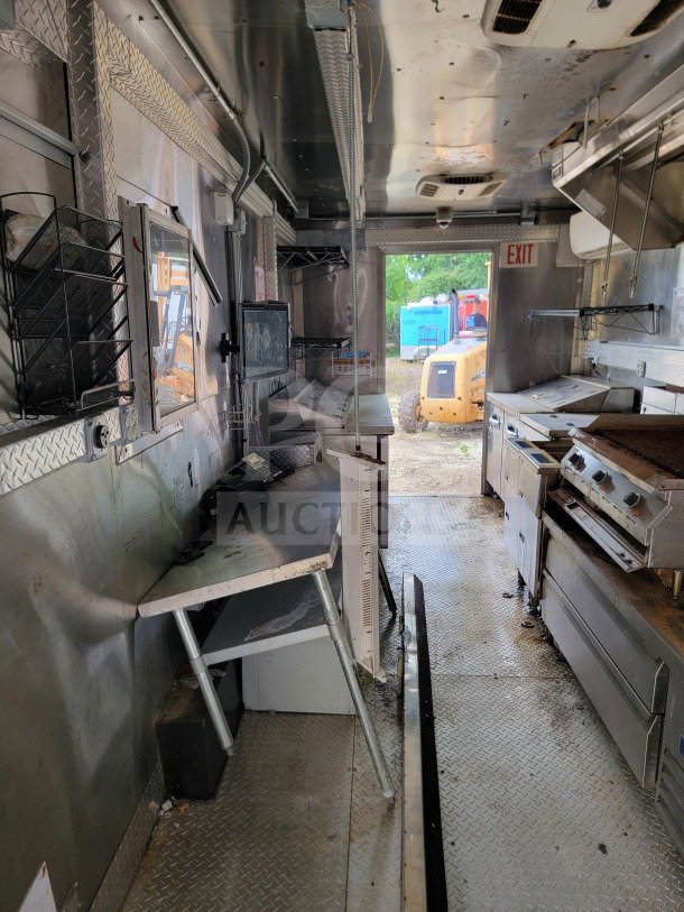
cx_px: 342
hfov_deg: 56.8
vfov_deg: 71.6
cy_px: 456
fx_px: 632
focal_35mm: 24
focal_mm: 6.7
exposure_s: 1/120
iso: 80
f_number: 1.8
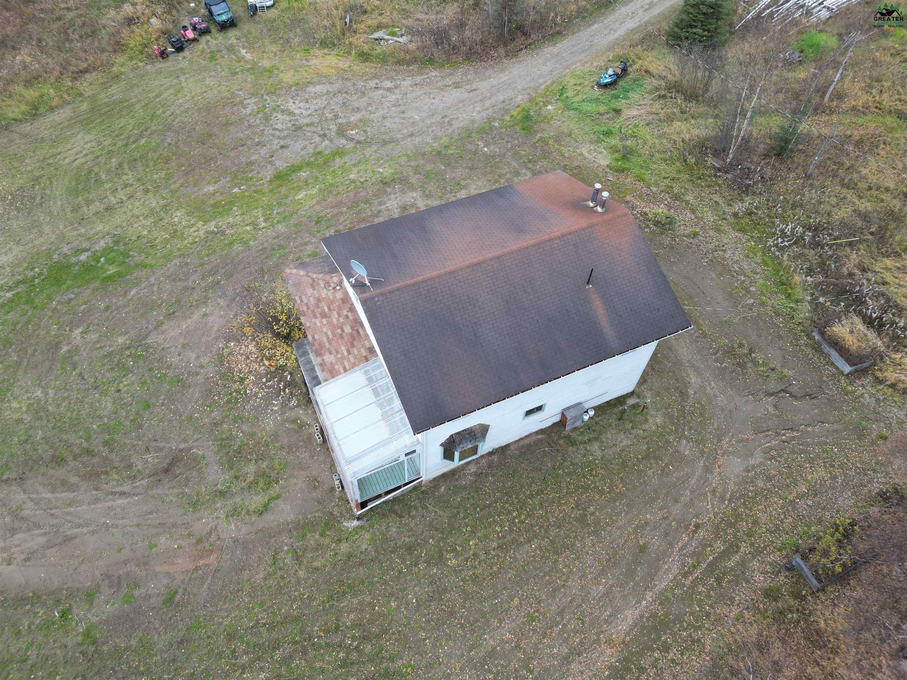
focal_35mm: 24
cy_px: 340
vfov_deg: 56.8
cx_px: 454
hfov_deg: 71.6
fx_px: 629
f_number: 1.7
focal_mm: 6.72
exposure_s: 1/160
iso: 100
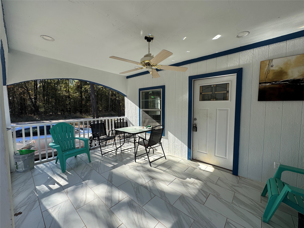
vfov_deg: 85.7
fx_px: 123
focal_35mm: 14
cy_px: 114
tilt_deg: -4.1
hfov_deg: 102.1
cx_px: 152
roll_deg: +0.7
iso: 40
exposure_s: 1/636
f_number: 2.2
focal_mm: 2.22
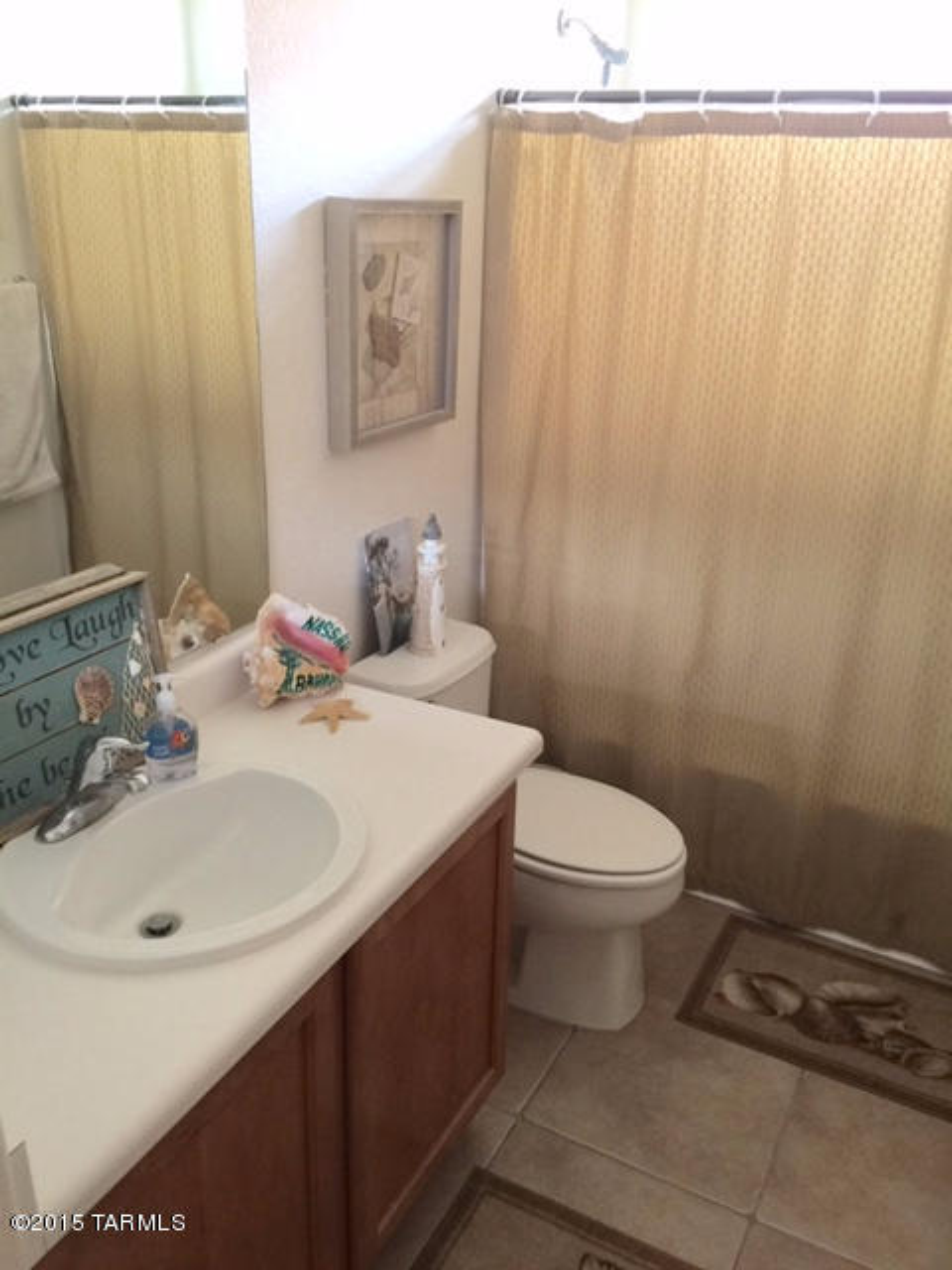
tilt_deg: -22.0
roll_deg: -1.6
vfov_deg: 61.7
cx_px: 476
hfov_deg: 48.2
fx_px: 1063
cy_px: 635
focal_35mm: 29
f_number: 2.2
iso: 64
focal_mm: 4.15
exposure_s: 1/15
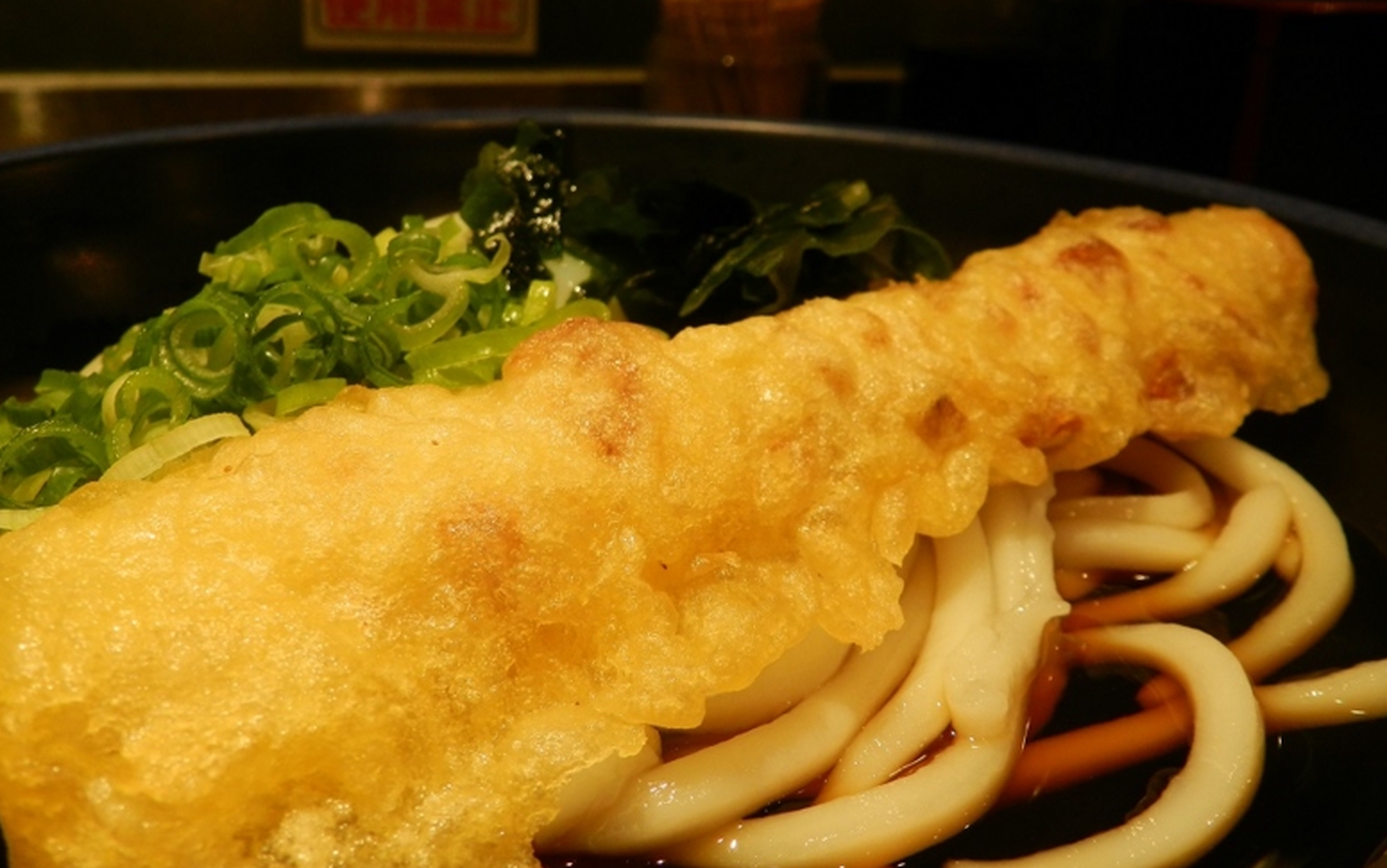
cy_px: 360
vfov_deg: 36.2
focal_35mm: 35
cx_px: 698
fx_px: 1323
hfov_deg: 55.3
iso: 160
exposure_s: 1/80
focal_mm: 5.6
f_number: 3.7
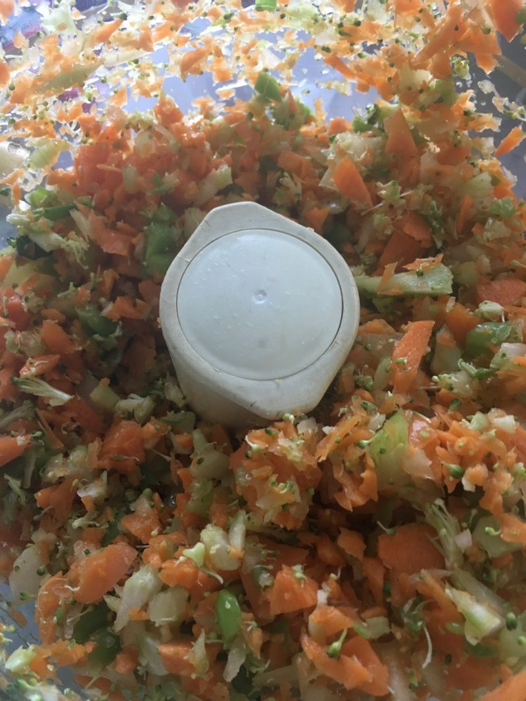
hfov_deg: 48.2
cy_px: 350
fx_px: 588
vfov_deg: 61.7
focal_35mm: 29
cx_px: 263
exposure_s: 1/33
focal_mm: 4.15
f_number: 2.2
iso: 125
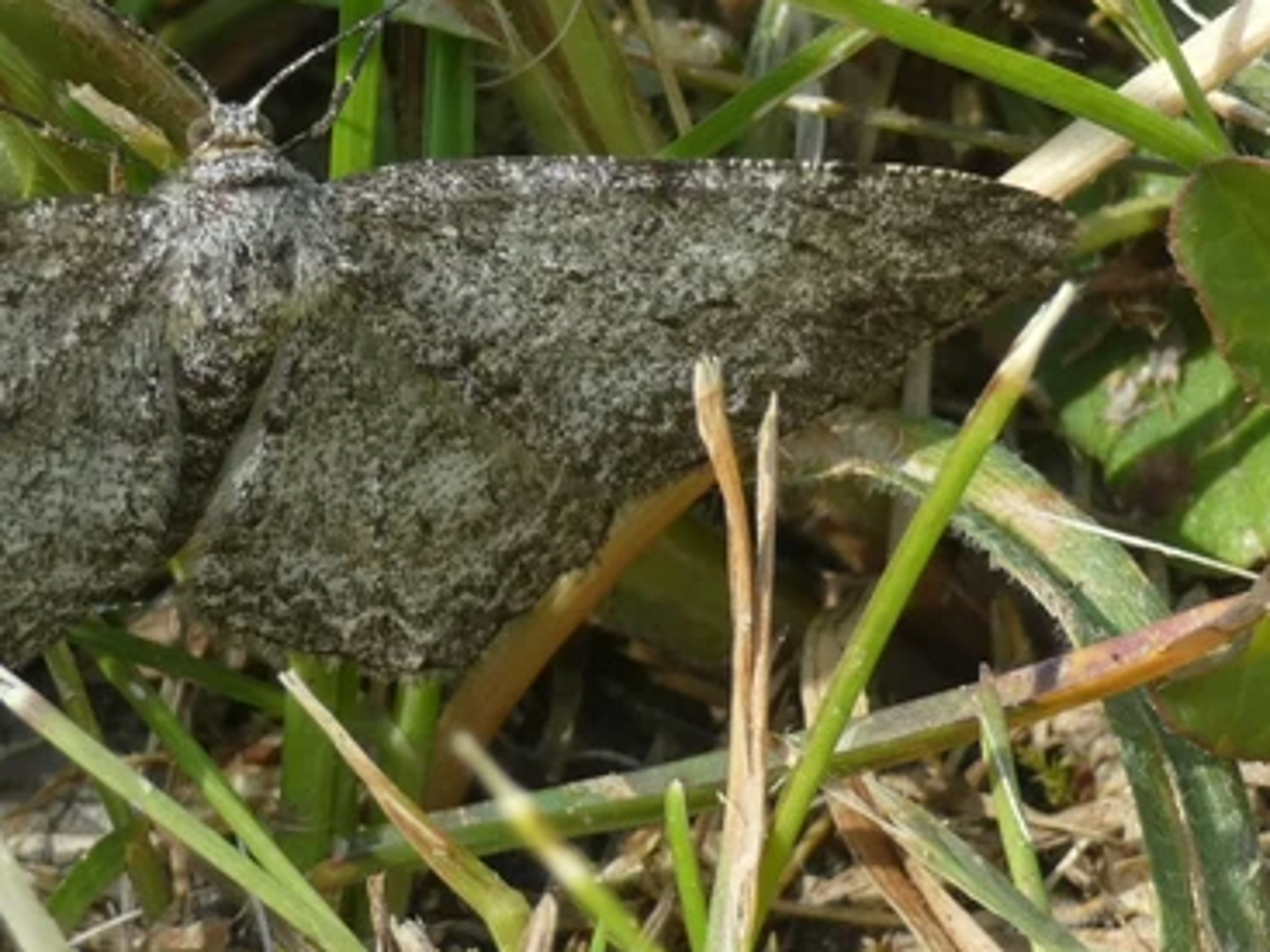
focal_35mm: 204
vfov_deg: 7.3
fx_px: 7482
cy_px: 374
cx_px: 263
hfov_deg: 9.7
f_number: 5.1
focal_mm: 21
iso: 160
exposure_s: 1/80
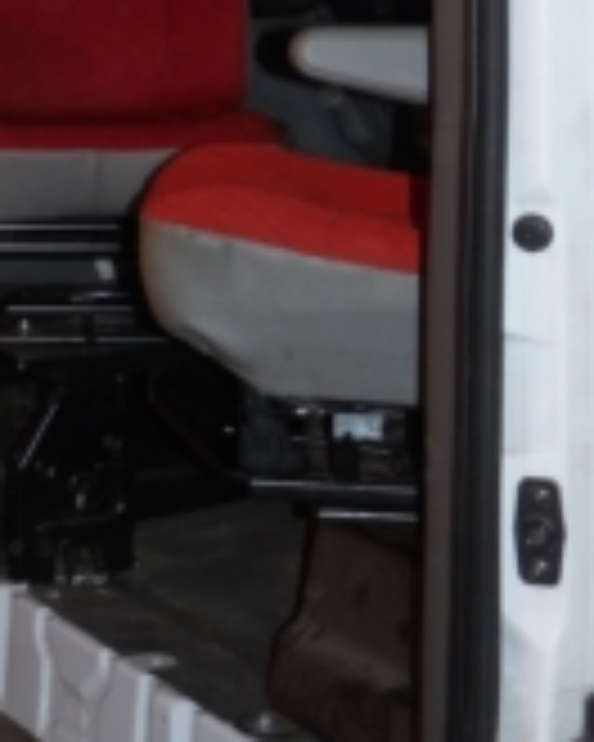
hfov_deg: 13.5
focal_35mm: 107
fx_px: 2351
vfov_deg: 17.7
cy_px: 70
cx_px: -302
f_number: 3
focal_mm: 6
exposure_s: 1/30
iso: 100
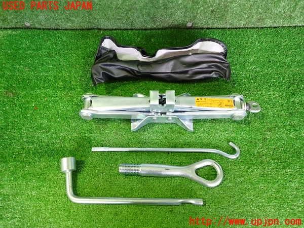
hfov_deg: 69.4
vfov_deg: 54.9
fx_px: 220
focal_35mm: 25
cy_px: 114
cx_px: 152
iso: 500
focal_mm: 4.5
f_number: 2
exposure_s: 1/30
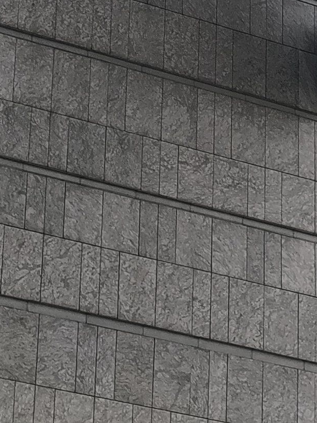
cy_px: -141
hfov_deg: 6.9
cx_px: 510
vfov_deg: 9.3
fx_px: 2565
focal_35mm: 210
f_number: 1.65
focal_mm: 6.14
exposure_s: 1/1111
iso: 50
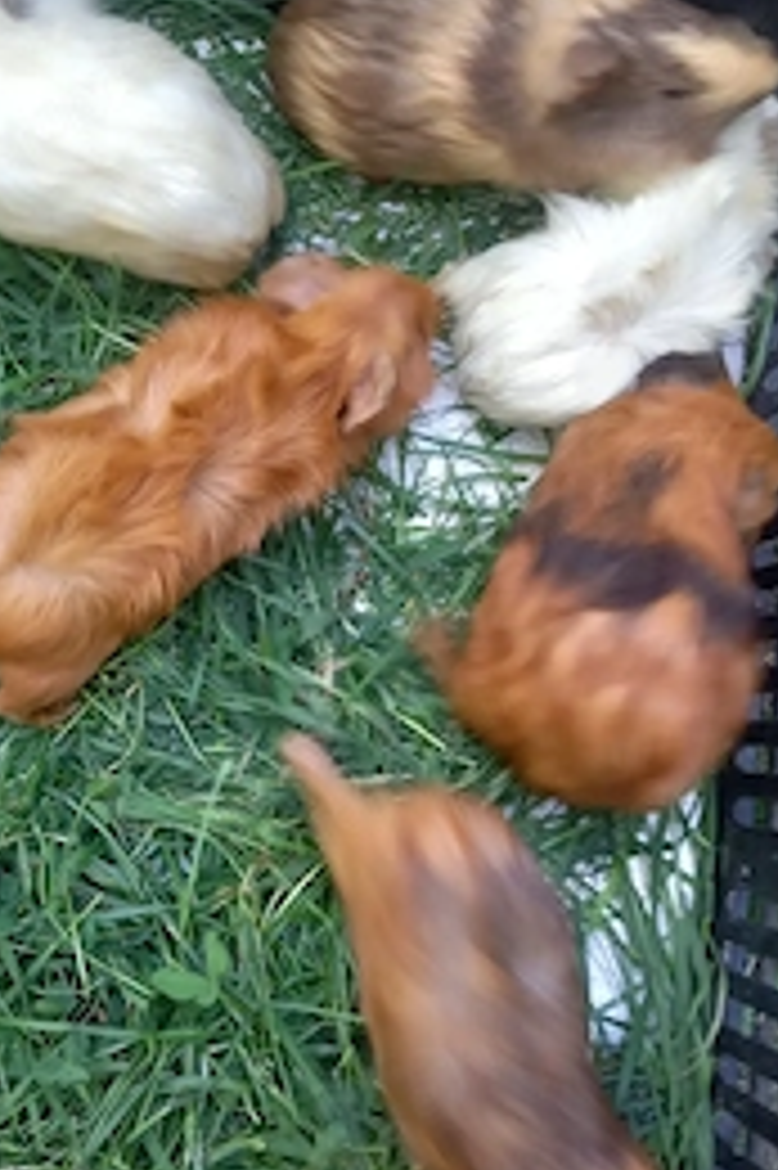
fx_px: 1298
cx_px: 243
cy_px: 526
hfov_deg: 33.0
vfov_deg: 48.4
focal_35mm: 40
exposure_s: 1/50
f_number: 1.8
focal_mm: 4.65
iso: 160
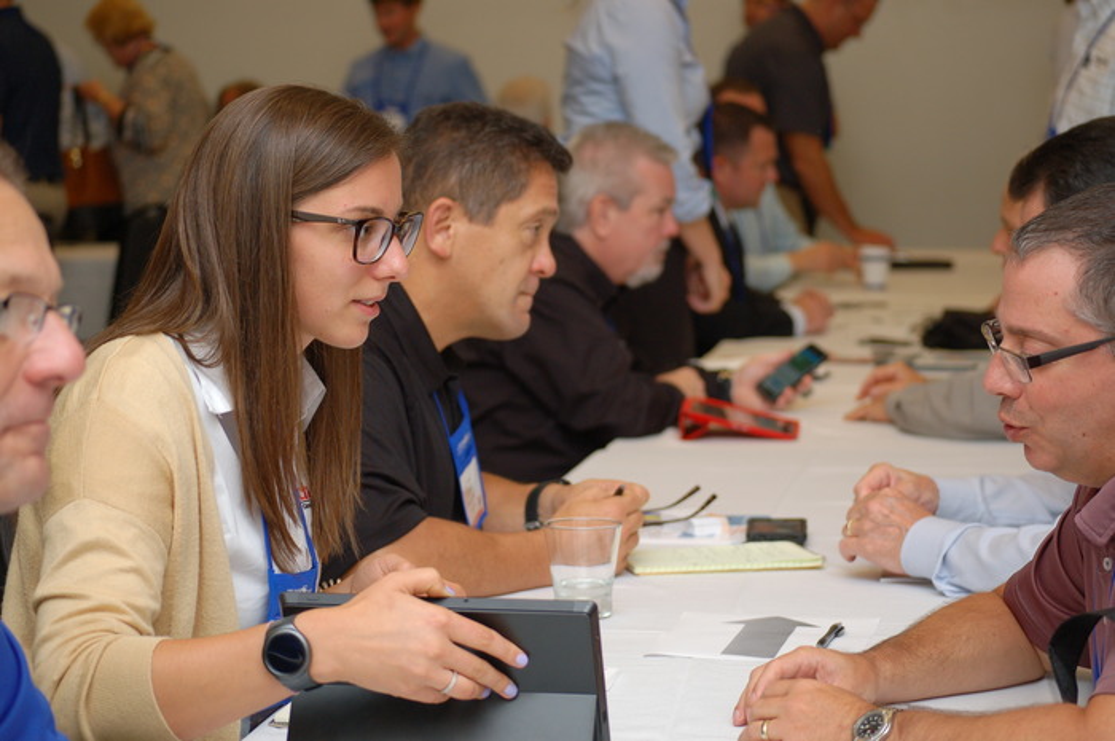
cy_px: 370
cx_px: 558
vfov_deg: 14.7
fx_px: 2877
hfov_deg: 21.9
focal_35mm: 93
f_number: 4.2
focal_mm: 62
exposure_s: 1/60
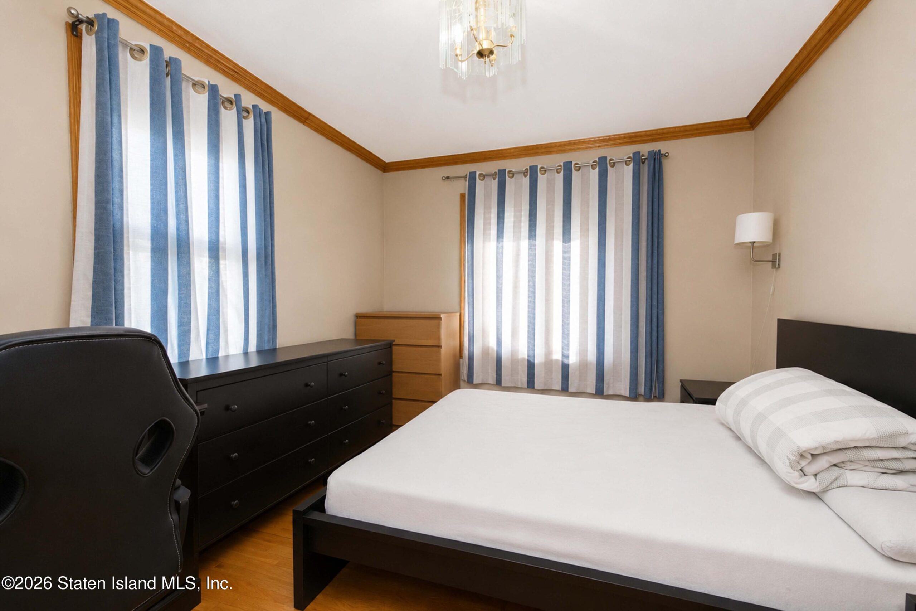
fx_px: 382
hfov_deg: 100.4
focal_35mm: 15
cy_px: 306
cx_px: 458
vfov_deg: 77.3
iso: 2000
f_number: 8
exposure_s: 1/60
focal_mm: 10
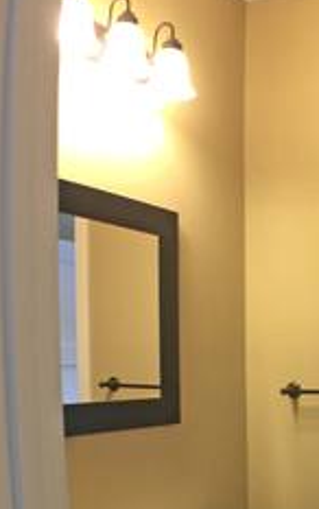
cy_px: 481
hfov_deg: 18.5
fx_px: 916
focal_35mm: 66
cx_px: 399
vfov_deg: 29.5
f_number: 2.2
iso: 32
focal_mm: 4.15
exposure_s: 1/15
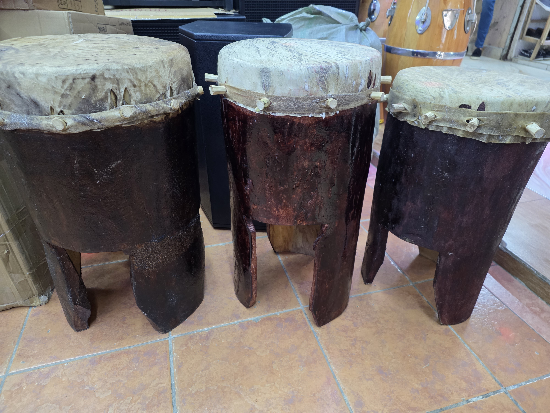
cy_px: 206
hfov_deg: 73.9
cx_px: 275
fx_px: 365
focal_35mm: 23
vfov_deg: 58.9
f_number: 1.7
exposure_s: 1/100
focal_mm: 6.25
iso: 400
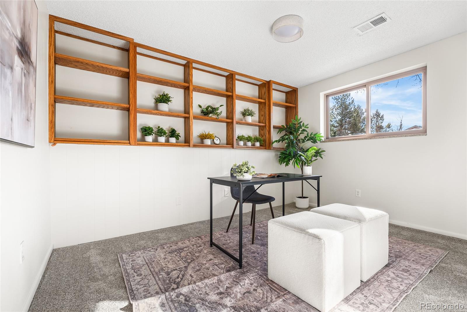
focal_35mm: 16
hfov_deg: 96.7
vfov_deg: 73.8
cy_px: 156
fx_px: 208
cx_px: 234
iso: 200
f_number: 8
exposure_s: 1/6
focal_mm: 16
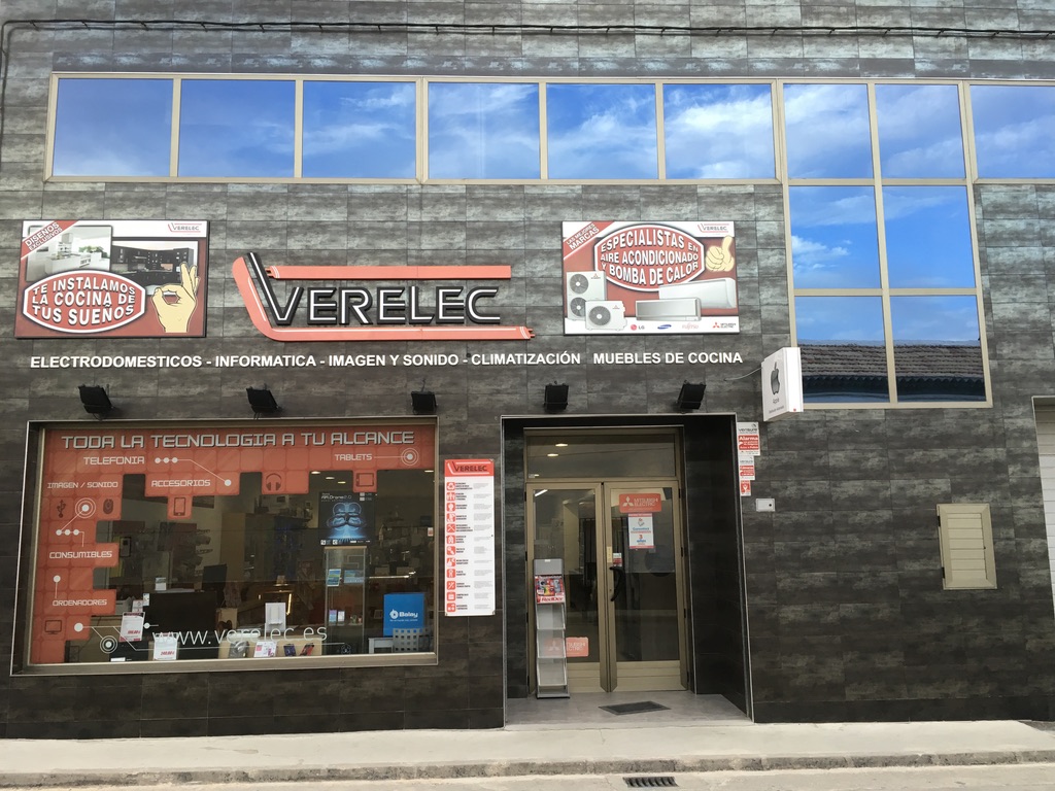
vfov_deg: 48.2
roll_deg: +0.8
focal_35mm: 29
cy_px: 396
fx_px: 884
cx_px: 528
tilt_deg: +8.4
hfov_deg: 61.7
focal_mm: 4.15
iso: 25
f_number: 2.2
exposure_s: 1/33
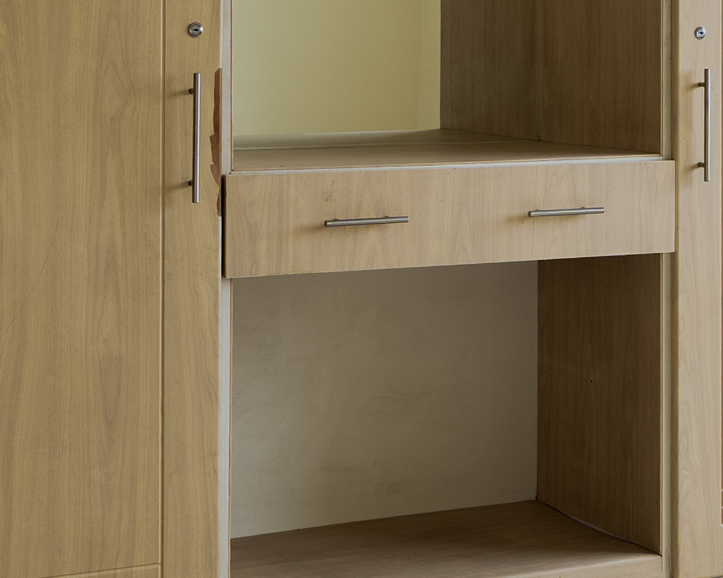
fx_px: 2011
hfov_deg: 19.7
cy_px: 53
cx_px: 736
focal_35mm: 94
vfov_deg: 16.1
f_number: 4
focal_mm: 20
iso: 250
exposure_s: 1/15
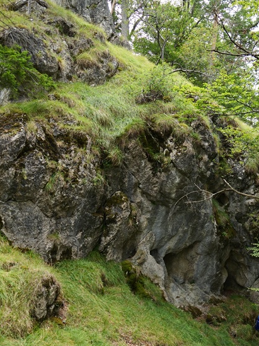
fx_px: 350
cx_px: 165
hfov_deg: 40.3
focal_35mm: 35
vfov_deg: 51.1
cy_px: 246
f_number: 2.8
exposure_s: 1/100
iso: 100
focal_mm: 12
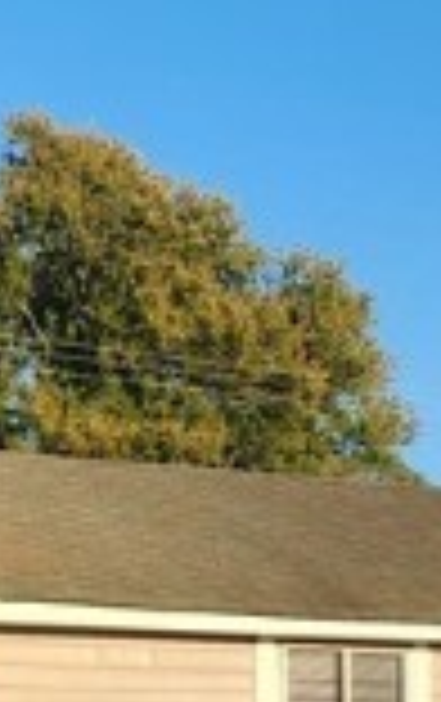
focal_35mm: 120
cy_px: 819
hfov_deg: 10.3
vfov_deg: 16.7
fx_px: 2299
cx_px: 810
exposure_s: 1/1076
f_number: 1.8
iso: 20
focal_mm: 5.4
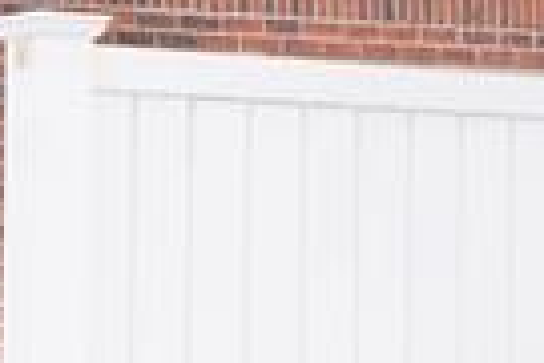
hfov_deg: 7.8
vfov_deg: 5.8
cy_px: 365
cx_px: -963
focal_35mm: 236
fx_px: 3566
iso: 640
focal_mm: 31
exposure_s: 1/200
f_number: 5.6
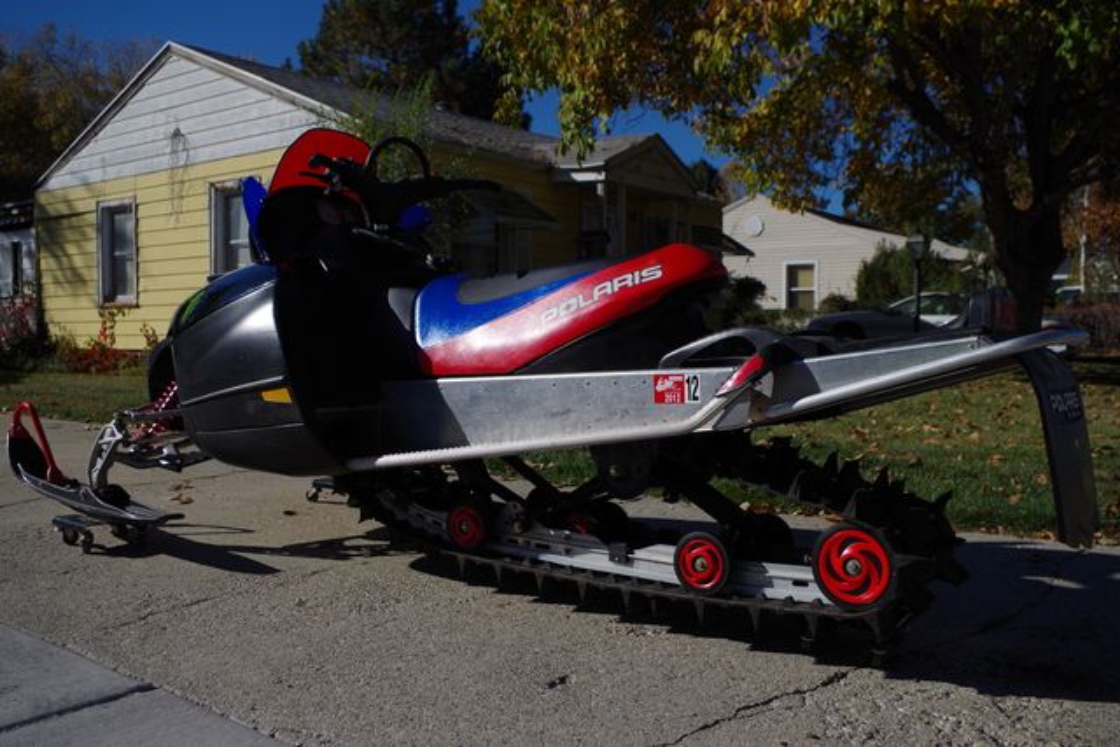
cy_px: 374
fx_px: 965
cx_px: 560
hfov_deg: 60.3
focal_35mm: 31
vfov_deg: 42.3
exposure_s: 1/1250
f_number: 5
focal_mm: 21.25
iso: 100
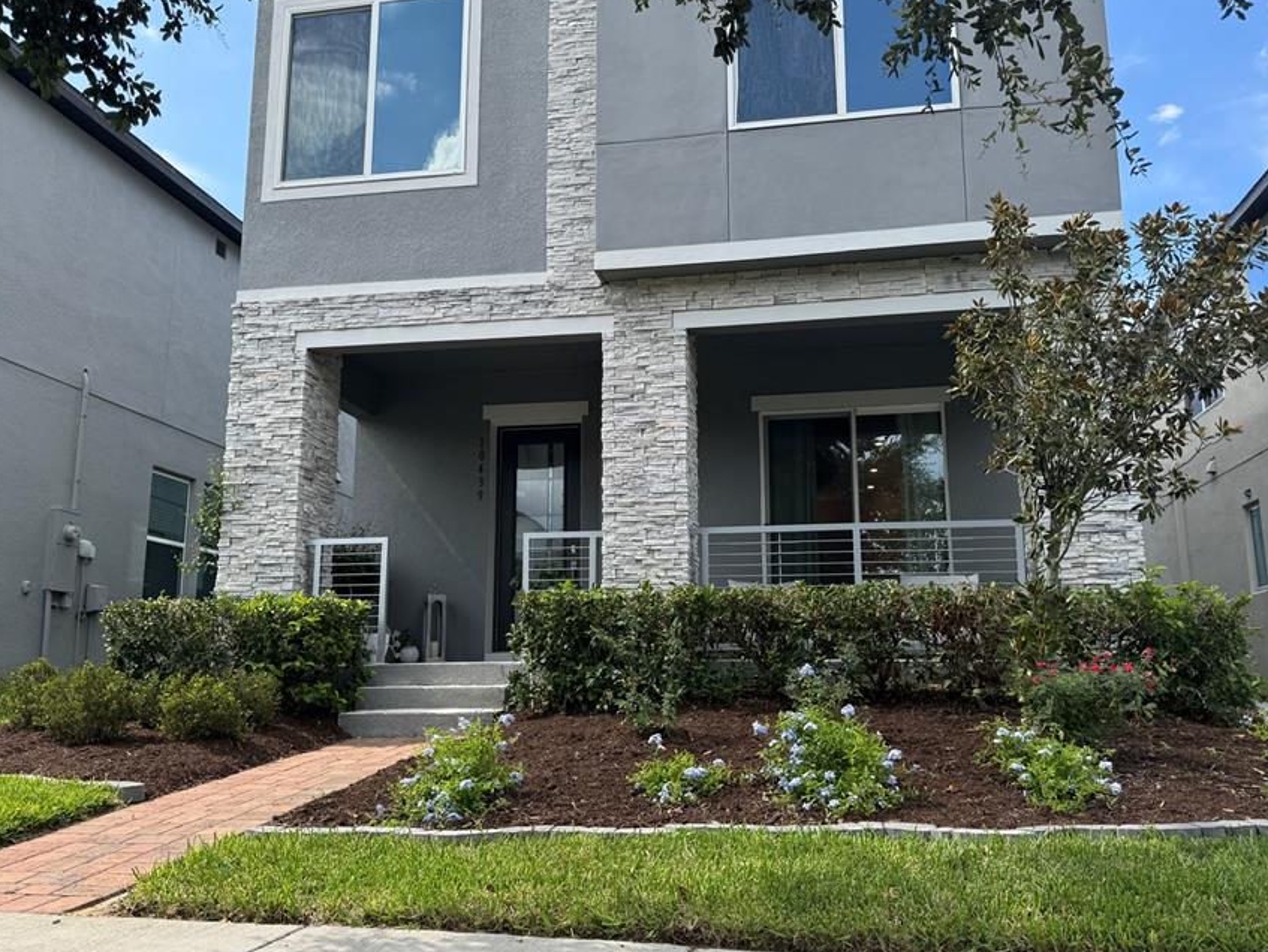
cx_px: 638
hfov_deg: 61.6
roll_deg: -0.2
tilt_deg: +9.8
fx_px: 1063
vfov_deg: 48.3
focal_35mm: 29
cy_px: 485
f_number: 1.78
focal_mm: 6.76
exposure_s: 1/1339
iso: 80
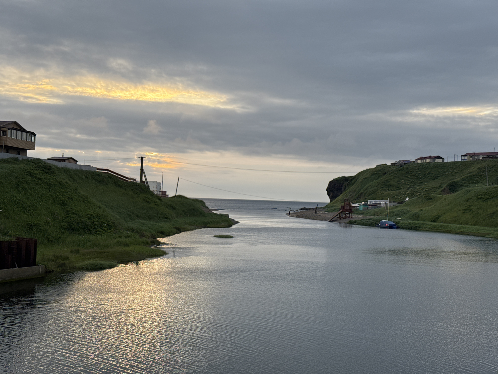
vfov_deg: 30.3
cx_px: 249
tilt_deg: +1.2
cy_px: 187
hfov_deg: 39.7
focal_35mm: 48
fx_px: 691
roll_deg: -2.4
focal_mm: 6.76
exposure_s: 1/587
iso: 64
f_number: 1.78
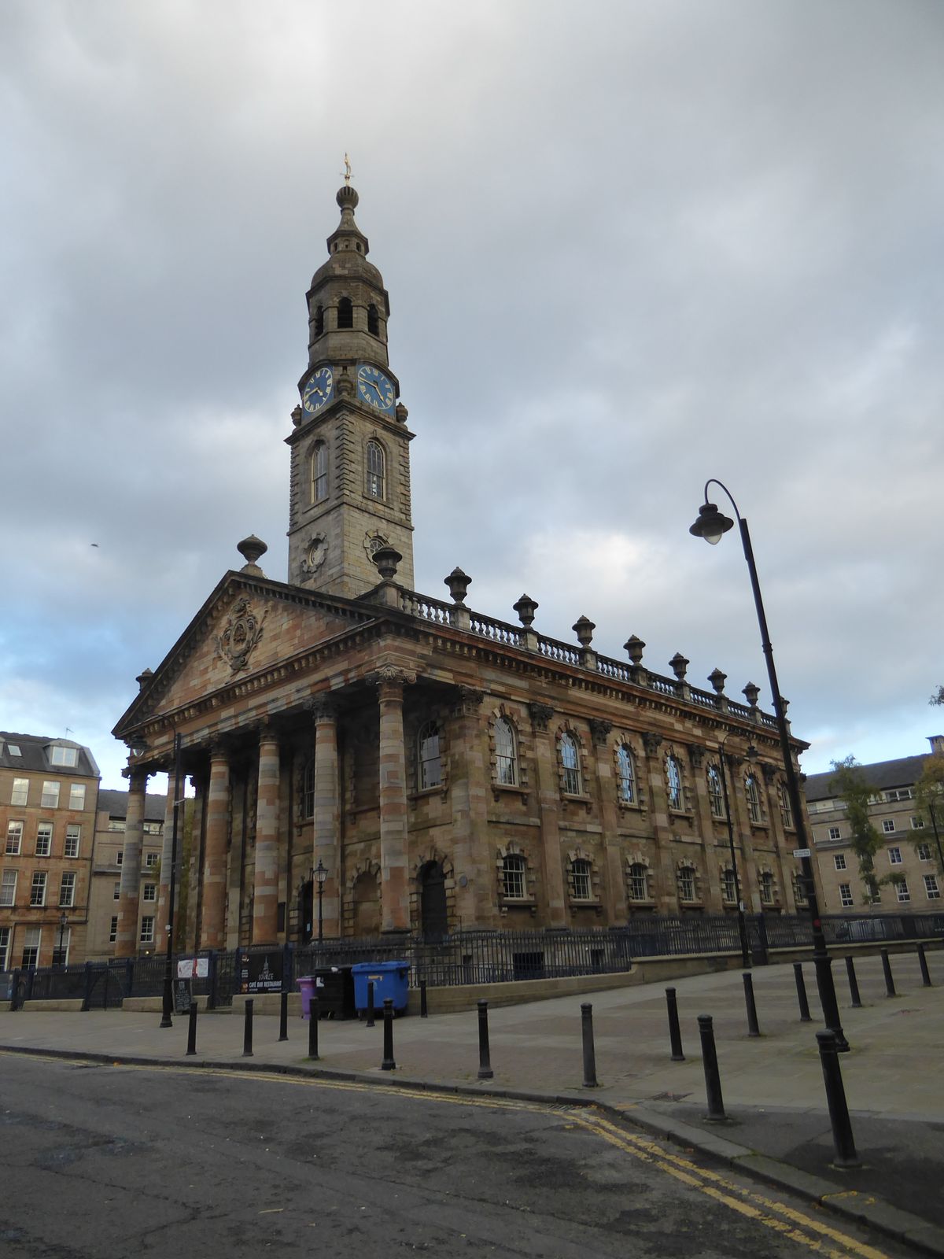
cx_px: 472
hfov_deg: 54.9
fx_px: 909
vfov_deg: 69.4
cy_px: 630
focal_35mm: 25
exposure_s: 1/160
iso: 125
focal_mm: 4.3
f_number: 3.3
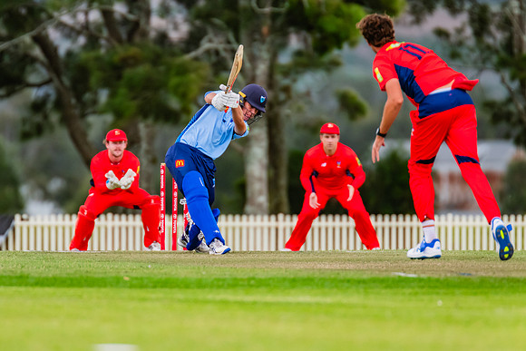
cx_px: 196
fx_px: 11118
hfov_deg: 2.7
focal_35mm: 761
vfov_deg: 1.8
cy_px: 142
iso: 1250
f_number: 5.6
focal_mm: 600
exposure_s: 1/1600
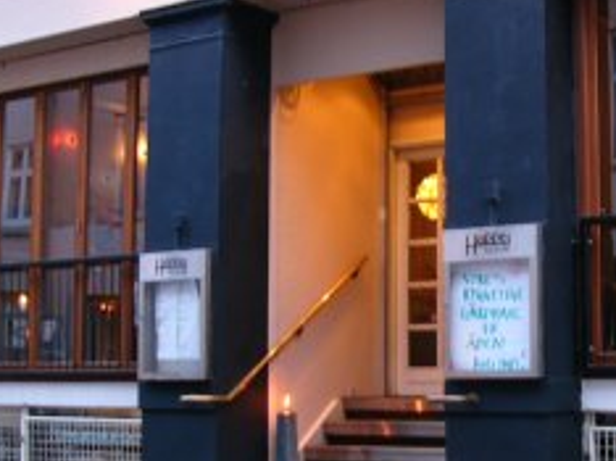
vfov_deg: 19.9
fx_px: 1315
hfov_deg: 25.9
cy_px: 250
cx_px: 487
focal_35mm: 74
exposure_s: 1/4
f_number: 2.8
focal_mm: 6
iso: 50
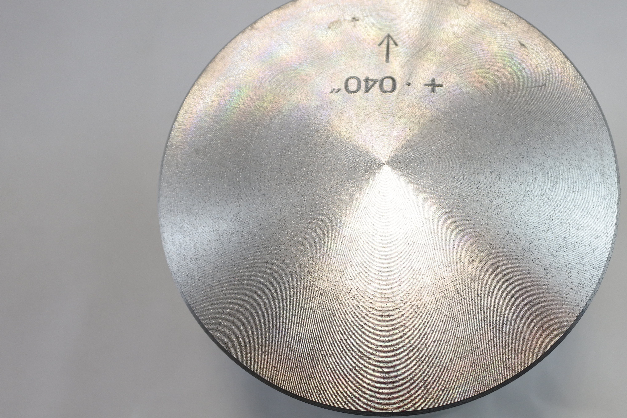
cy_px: 215
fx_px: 644
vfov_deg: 35.9
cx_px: 382
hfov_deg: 51.5
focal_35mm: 37
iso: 200
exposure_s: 1/250
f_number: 3.5
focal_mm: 10
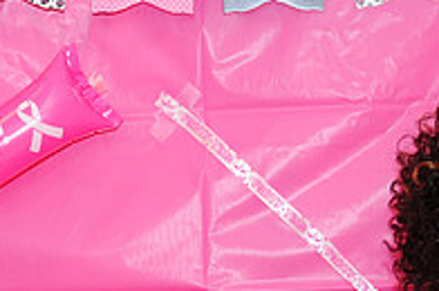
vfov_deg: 6.8
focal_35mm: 199
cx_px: 211
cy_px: 429
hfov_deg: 10.3
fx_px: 2429
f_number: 5.6
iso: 640
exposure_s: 1/60
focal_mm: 45
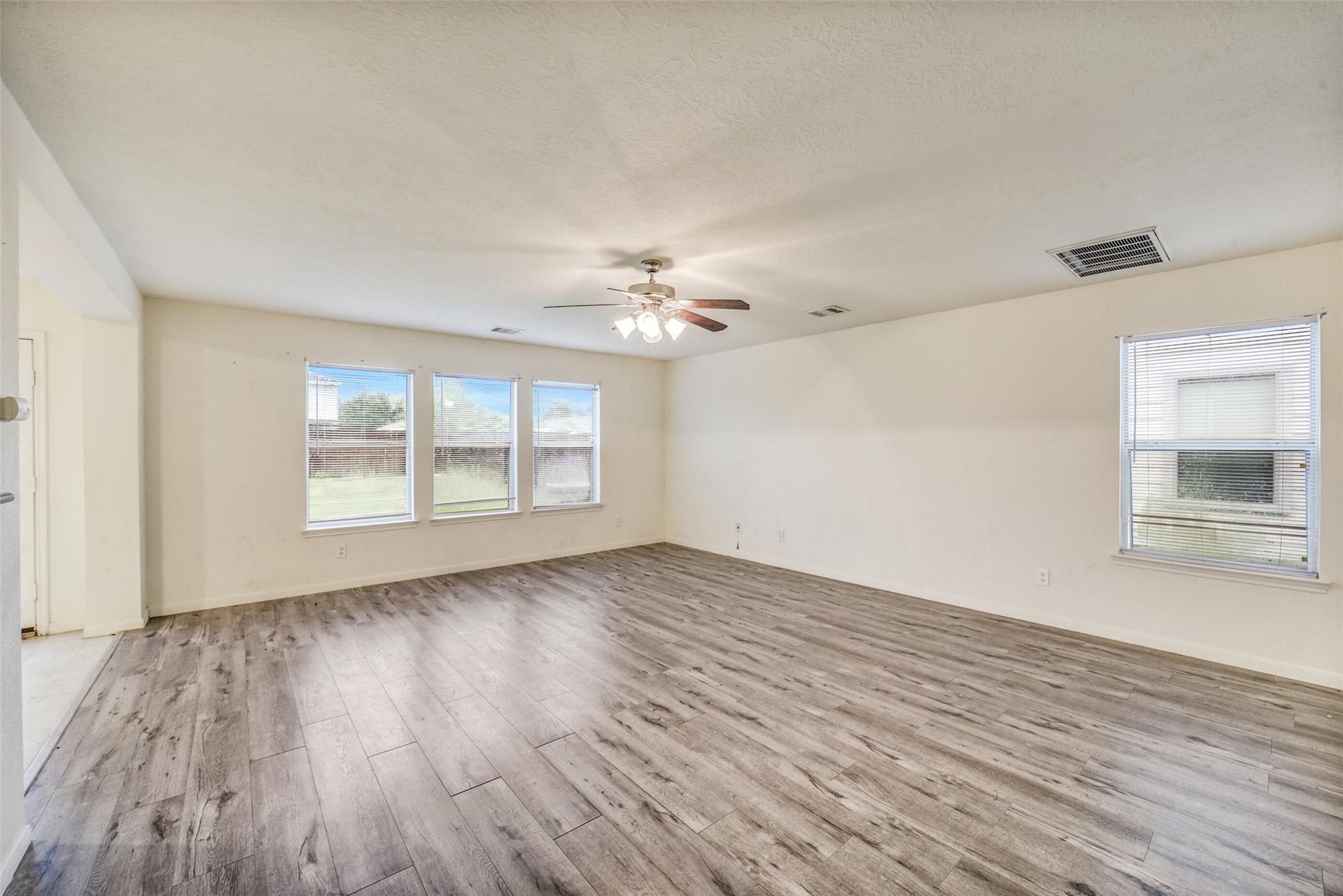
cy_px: 448
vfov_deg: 81.3
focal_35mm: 14
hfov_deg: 104.2
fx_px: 522
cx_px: 672
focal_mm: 14
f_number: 11
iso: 500
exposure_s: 1/4
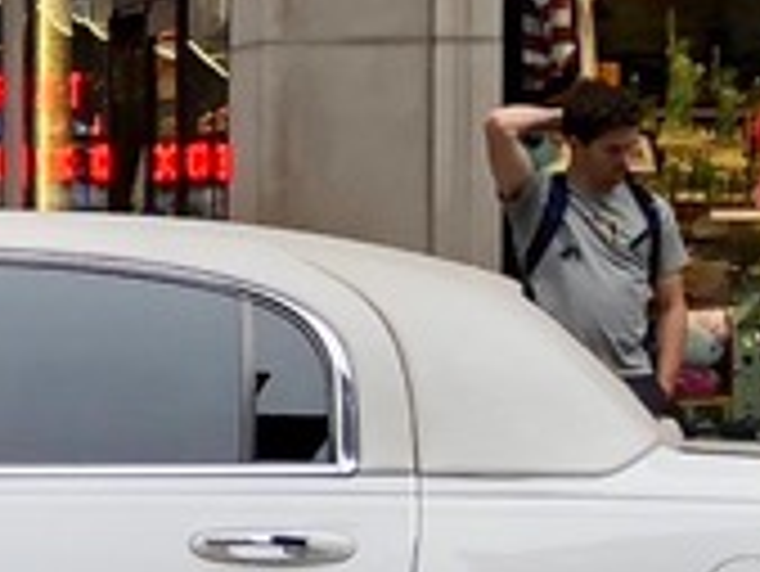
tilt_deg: -2.8
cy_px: 464
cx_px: -899
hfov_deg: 8.7
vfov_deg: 7.0
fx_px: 4658
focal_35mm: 212
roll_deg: +0.7
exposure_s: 1/120
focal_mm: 4
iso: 50
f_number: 1.8
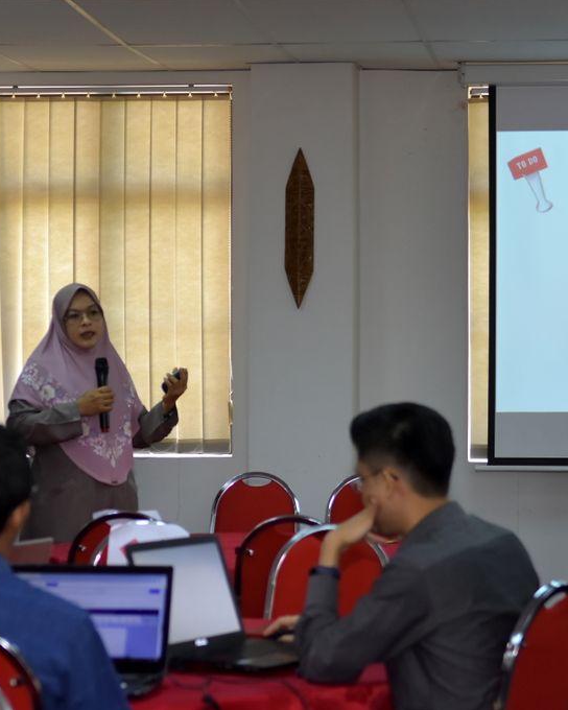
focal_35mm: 117
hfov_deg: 13.2
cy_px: 355
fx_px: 2452
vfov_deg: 16.5
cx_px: 318
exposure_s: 1/400
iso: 800
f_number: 3.2
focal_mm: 55
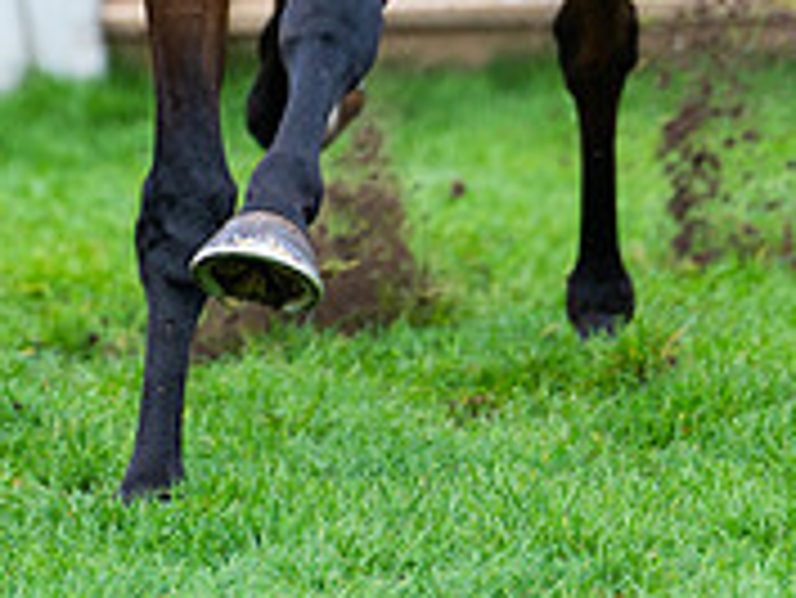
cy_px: -409
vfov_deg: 2.2
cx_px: 331
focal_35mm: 683
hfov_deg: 2.9
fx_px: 15716
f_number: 4
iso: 640
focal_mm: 280
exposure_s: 1/1000
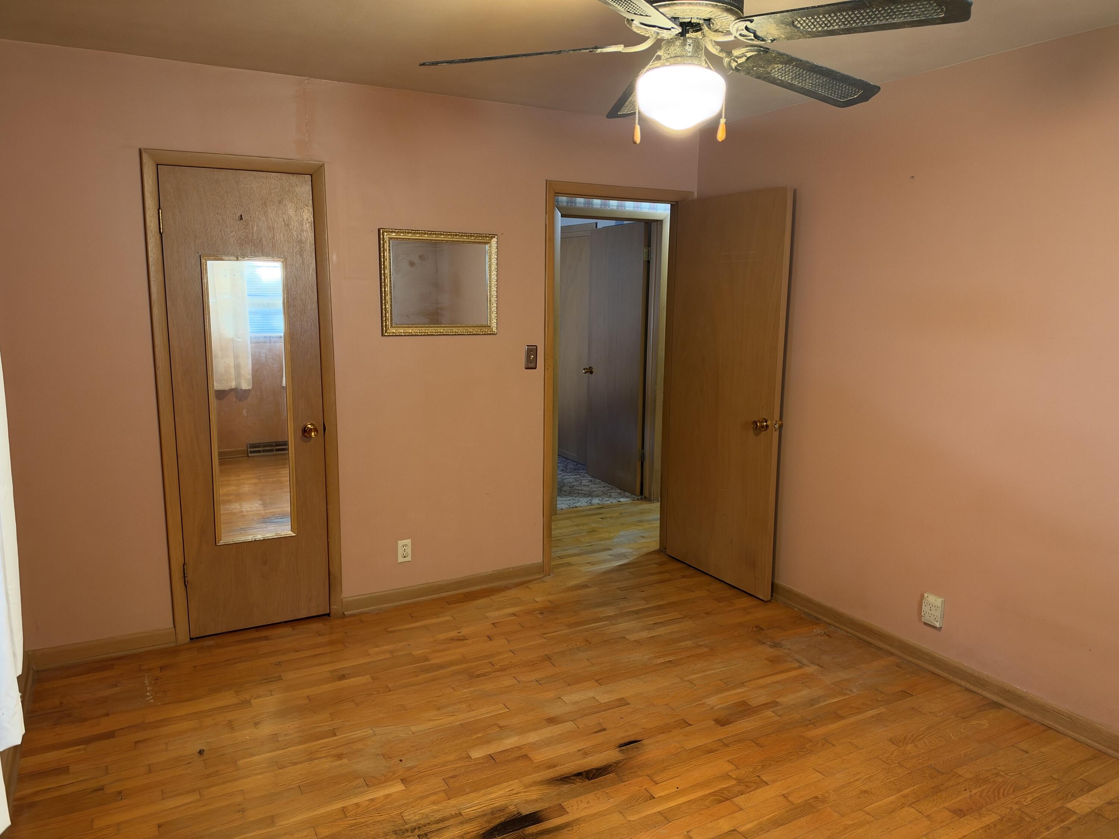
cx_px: 560
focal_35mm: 24
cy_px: 420
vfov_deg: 56.8
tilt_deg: -9.4
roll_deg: -0.7
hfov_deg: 71.6
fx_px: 776
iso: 400
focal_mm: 6.93
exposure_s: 1/60
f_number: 1.48
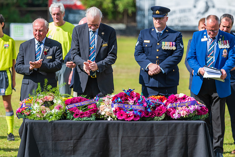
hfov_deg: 6.9
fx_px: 1959
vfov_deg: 4.6
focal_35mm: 300
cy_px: 78
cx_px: 118
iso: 800
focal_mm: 300
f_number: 9
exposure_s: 1/1600
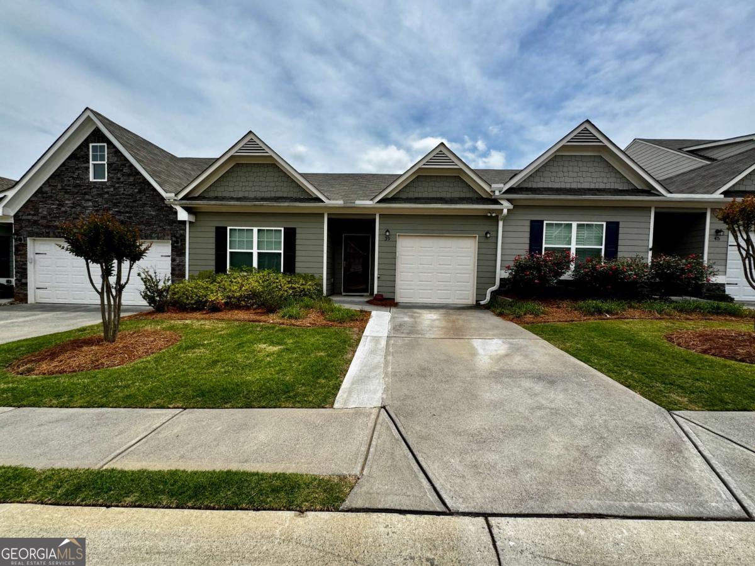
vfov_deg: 85.7
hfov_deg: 102.1
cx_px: 378
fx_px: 305
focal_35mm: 14
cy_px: 283
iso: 50
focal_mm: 2.22
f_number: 2.2
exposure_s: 1/2273
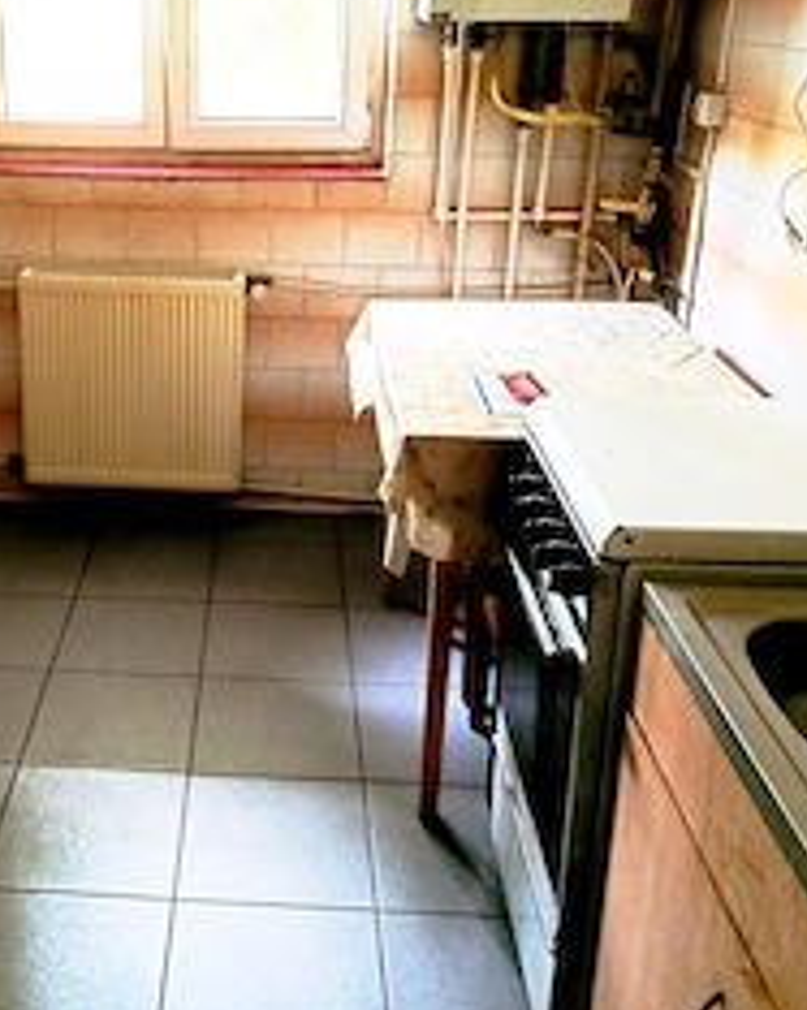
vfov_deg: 45.4
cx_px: 190
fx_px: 1195
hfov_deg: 36.3
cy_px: 380
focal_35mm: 40
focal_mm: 5.24
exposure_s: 1/33.3
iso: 1081
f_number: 1.7
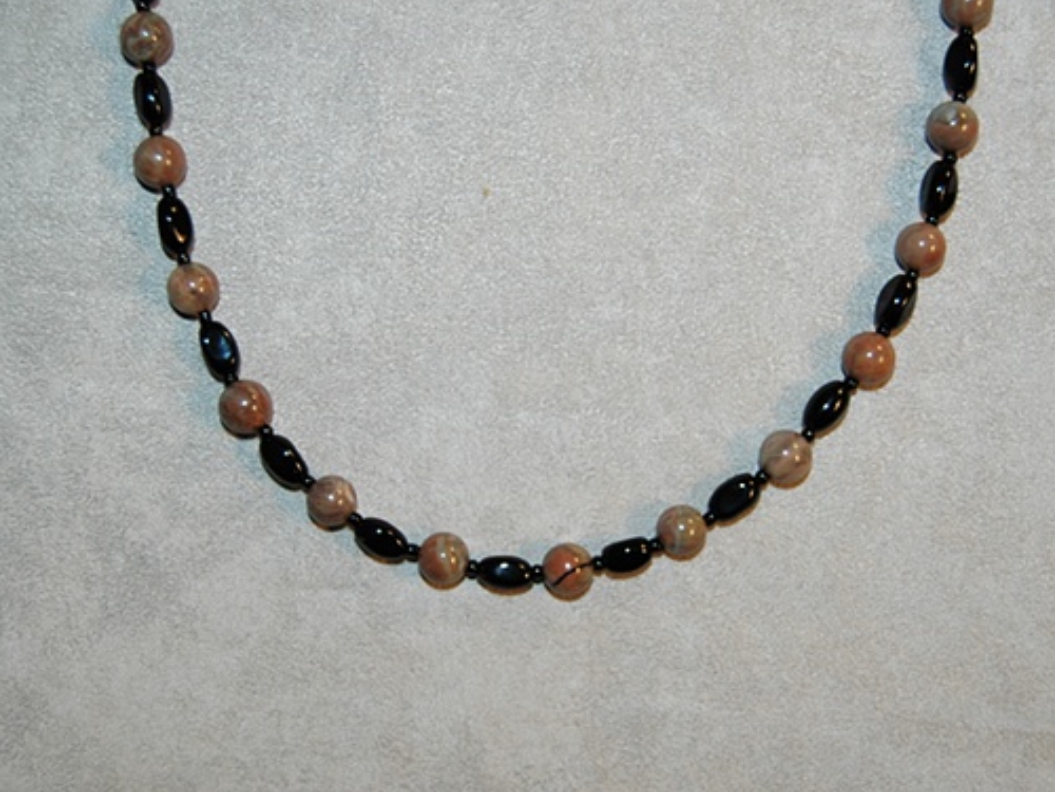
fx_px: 1798
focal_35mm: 59
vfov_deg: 24.8
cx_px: 538
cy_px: 375
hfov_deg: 32.7
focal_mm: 32
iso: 200
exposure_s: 1/60
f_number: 4.5
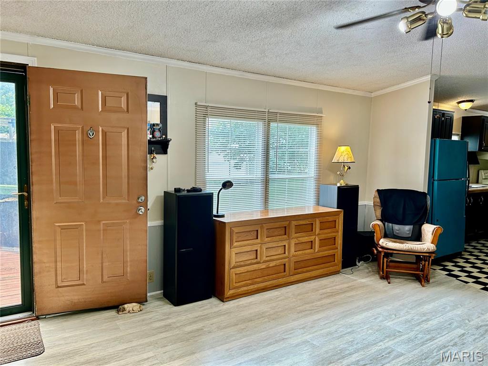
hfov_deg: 67.3
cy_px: 183
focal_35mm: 26
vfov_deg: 53.1
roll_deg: -0.3
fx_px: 367
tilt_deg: -5.5
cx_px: 244
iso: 64
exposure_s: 1/120
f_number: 1.5
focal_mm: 5.7
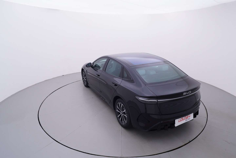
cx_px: 118
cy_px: 79
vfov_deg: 56.2
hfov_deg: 77.3
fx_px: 148
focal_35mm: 22
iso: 200
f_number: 5
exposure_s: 1/80
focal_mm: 15
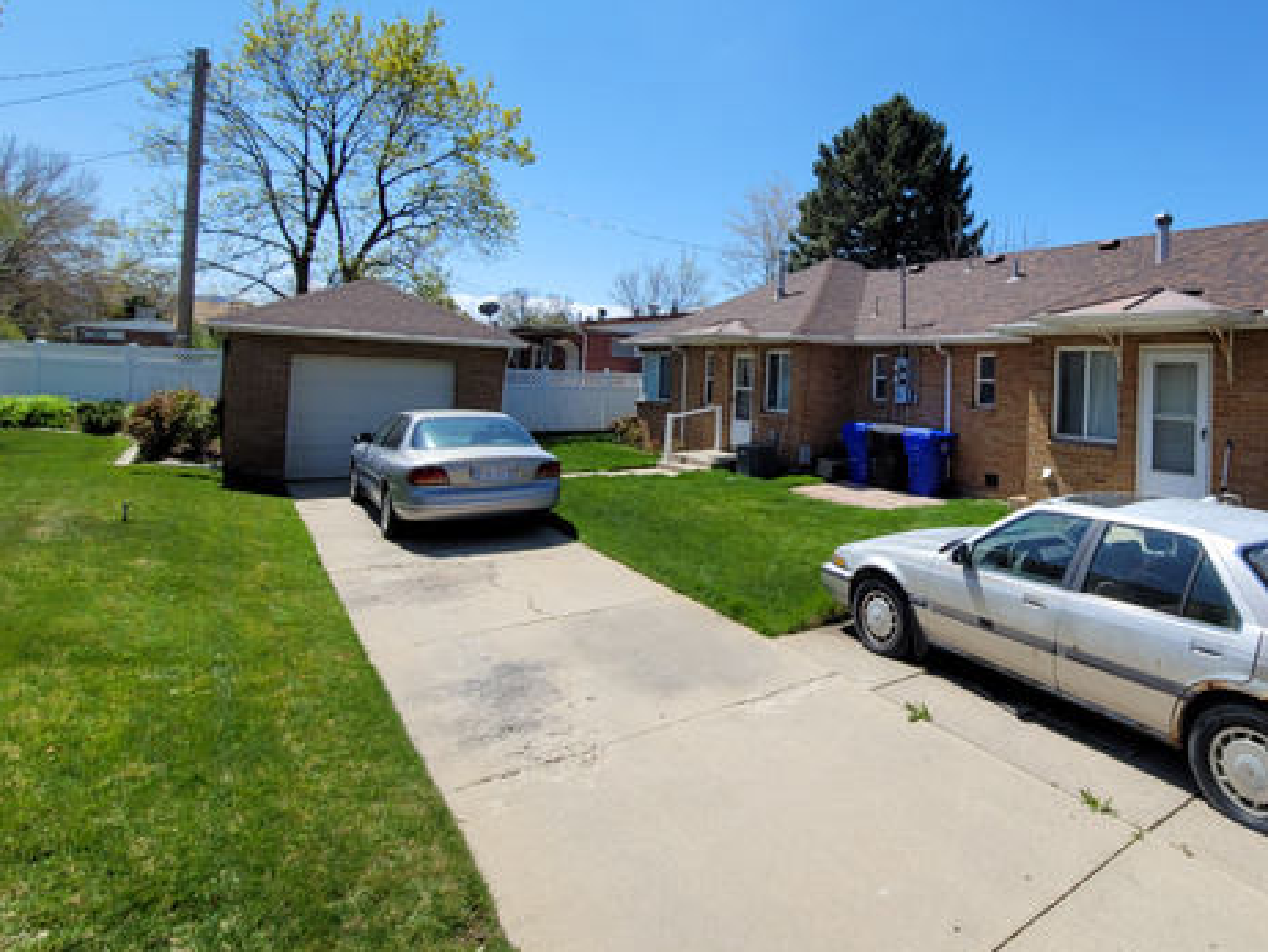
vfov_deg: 70.3
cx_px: 854
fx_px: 660
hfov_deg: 84.4
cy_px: 346
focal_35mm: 18
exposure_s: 1/1925
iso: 50
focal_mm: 2.2
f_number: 2.2
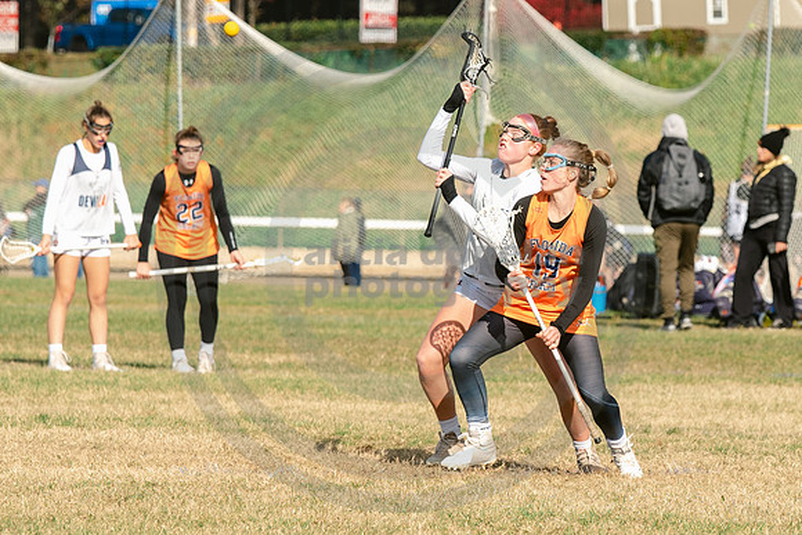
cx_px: 583
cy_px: 302
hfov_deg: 4.9
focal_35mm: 423
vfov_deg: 3.2
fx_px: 9435
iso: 250
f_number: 5
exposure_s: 1/1600
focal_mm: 160
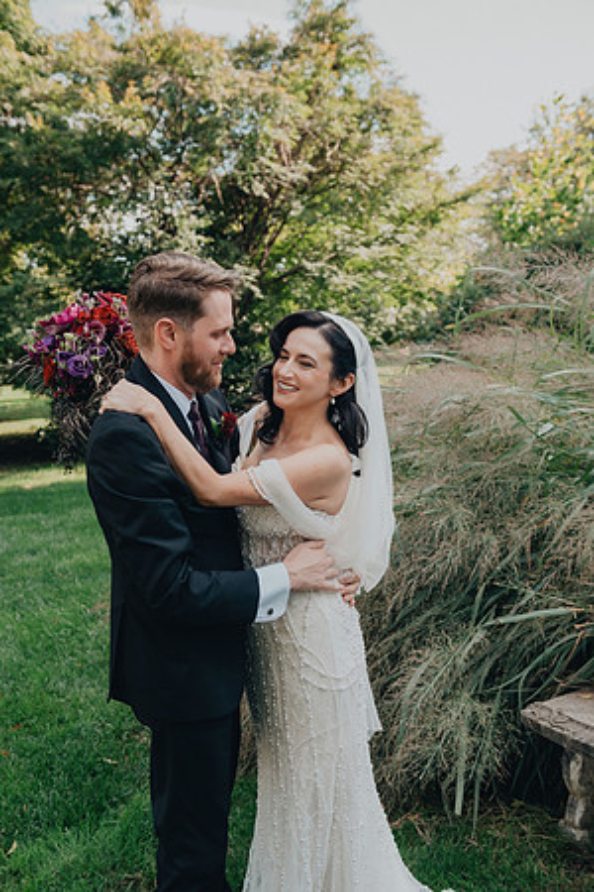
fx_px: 891
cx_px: 297
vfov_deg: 53.1
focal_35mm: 36
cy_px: 446
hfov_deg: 36.9
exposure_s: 1/400
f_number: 4
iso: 400
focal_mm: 36
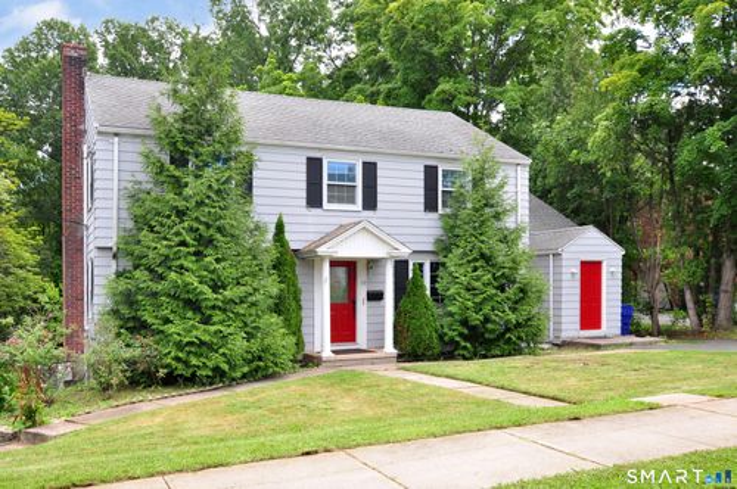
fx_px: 583
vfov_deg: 45.6
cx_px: 368
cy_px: 244
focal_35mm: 28
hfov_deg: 64.6
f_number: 8
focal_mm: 19
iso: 250
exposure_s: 1/160
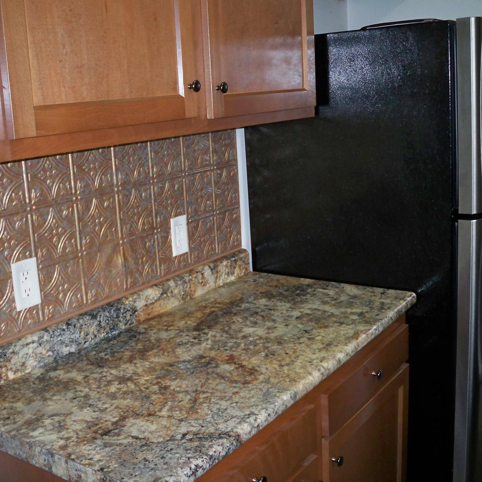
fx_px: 662
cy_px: 239
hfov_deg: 40.0
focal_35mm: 42
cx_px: 218
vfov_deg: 40.0
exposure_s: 1/60
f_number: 3.1
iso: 200
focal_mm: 6.3
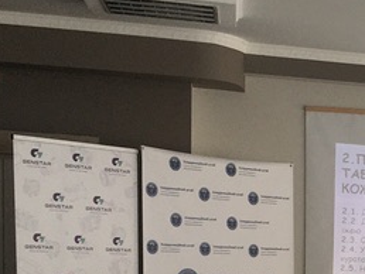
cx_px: 628
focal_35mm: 115
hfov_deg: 15.1
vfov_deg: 12.4
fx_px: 1214
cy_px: 379
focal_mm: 4.15
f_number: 2.2
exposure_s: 1/50
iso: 32
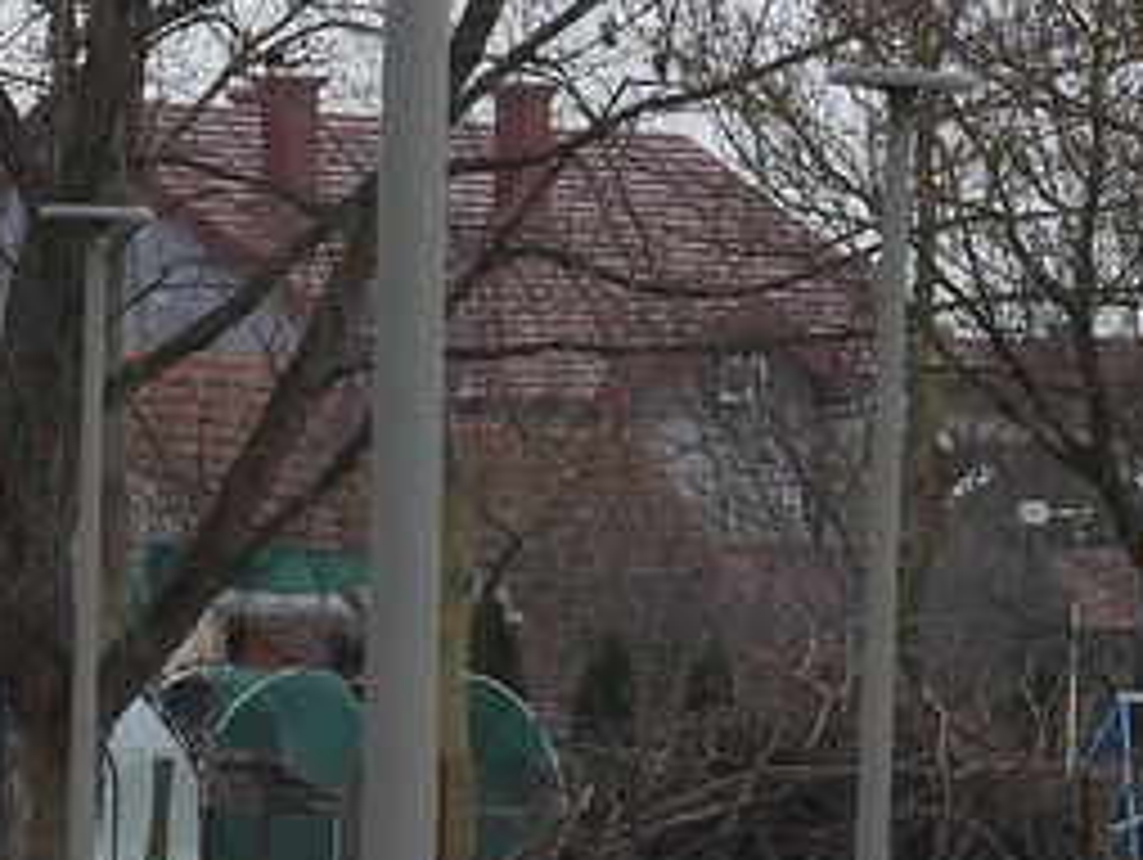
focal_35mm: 401
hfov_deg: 4.9
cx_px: 450
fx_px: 13253
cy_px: 865
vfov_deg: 3.7
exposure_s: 1/320
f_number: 3.5
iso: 100
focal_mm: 15.3
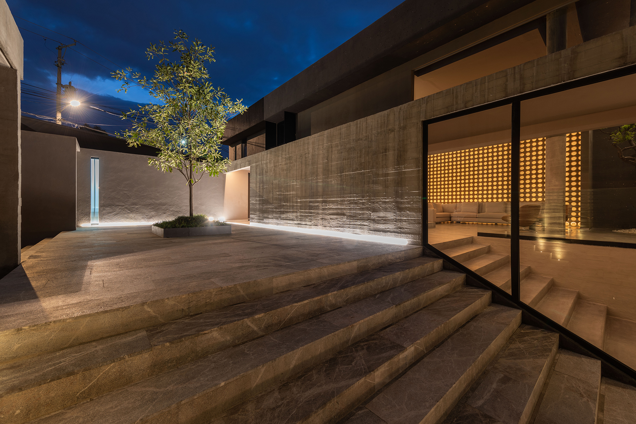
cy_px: 212
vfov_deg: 81.2
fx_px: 247
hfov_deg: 104.2
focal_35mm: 14
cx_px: 318
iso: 40
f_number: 8
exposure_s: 15
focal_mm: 14
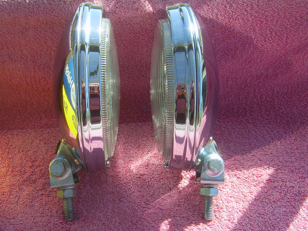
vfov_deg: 30.8
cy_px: 129
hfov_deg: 40.3
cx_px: 123
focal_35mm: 47
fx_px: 418
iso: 50
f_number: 6.4
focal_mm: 7.8
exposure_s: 1/160
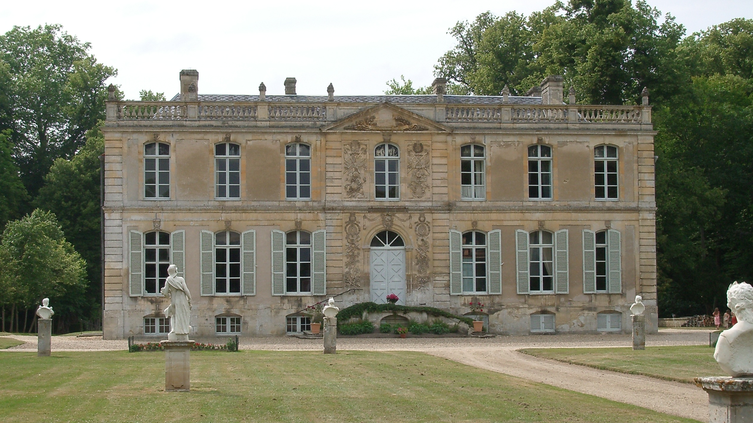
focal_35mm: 68
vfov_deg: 17.7
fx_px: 1358
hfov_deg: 31.0
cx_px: 376
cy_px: 224
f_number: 5.6
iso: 80
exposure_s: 1/320
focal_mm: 10.2
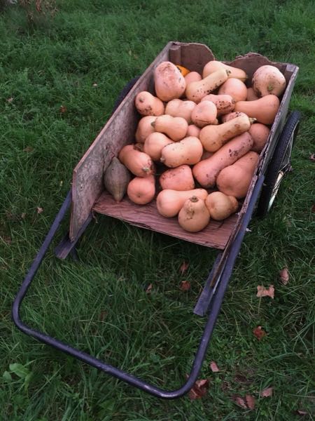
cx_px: 158
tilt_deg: -43.7
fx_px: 352
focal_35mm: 29
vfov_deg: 61.7
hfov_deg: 48.2
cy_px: 210
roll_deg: +5.4
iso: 160
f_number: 2.2
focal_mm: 4.15
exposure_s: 1/30
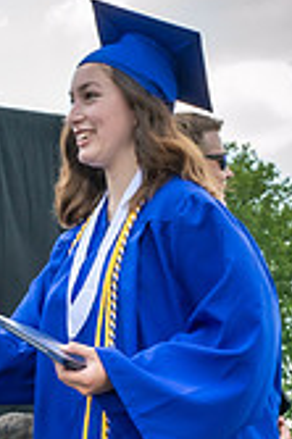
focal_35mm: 149
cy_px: 492
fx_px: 1816
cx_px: -10
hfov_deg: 9.1
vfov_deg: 13.5
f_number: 7.1
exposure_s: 1/200
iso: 200
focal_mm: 22
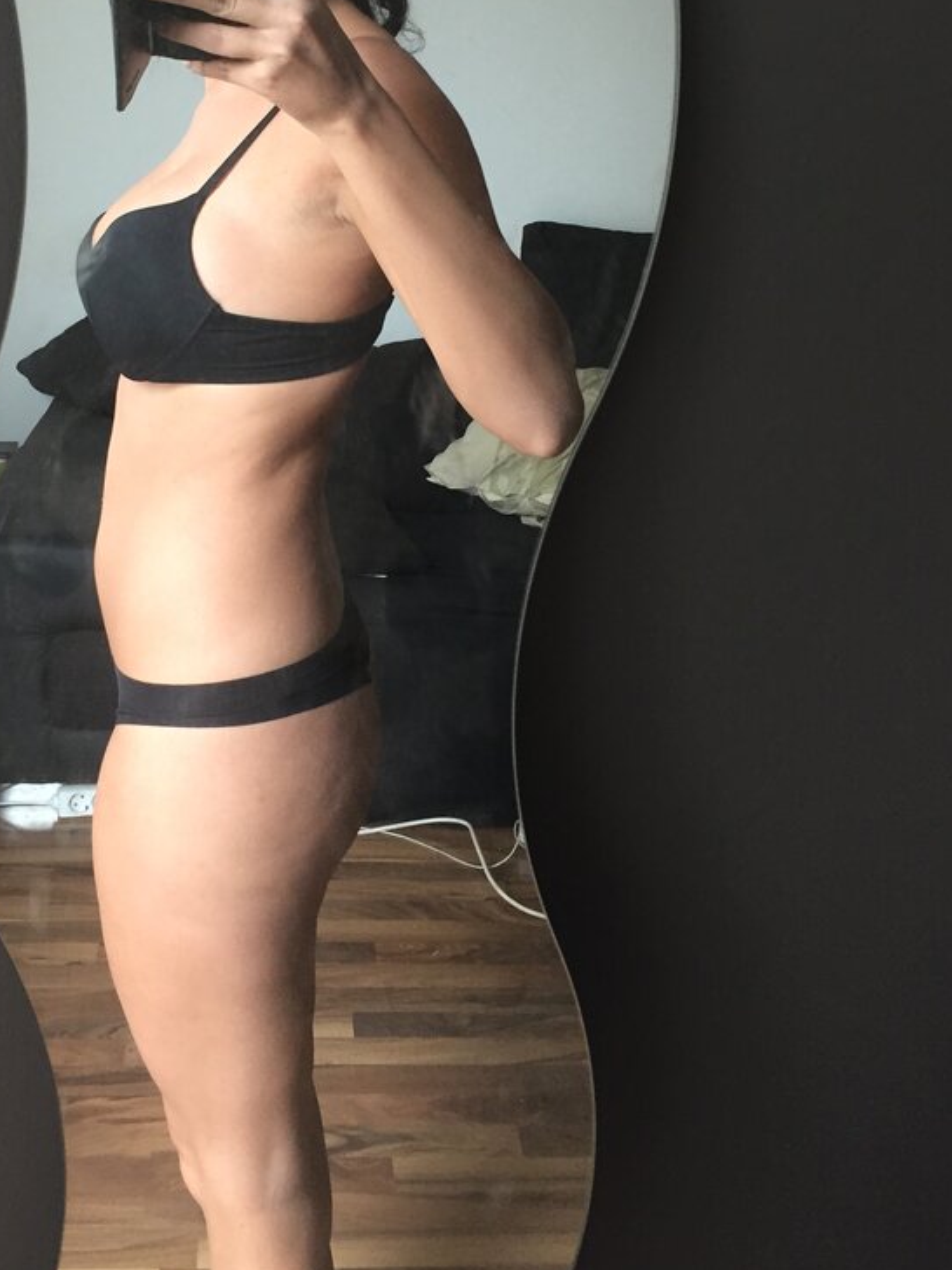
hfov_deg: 33.2
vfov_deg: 42.9
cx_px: 296
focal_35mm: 43
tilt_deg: -23.5
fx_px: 1577
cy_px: 365
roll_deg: -1.0
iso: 125
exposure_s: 1/30
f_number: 2.2
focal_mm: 4.15
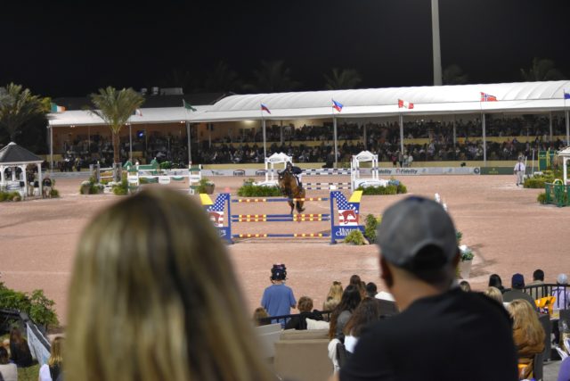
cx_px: 285
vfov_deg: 16.6
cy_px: 190
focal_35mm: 82
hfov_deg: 24.6
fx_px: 1306
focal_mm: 55
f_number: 4.5
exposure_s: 1/125
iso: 1600
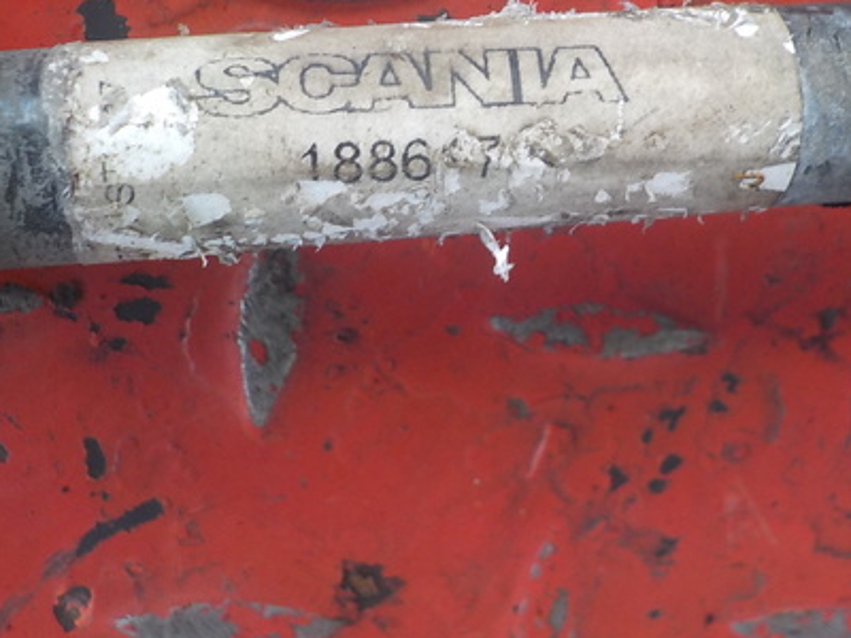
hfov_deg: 39.6
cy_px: 202
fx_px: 1180
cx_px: 468
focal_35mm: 48
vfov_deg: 30.0
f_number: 3.3
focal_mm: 4.1
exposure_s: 1/30
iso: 125
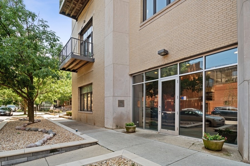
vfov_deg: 64.4
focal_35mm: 19
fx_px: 132
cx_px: 125
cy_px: 83
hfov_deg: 87.0
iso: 400
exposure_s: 1/160
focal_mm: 19
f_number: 8
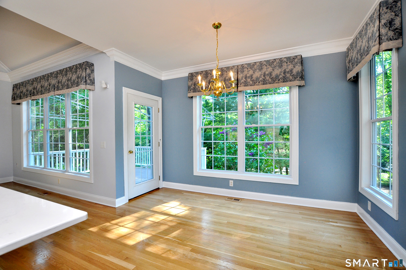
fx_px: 169
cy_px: 135
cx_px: 203
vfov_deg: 77.2
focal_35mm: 15
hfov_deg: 100.5
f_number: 5.6
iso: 320
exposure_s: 1/80
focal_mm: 10
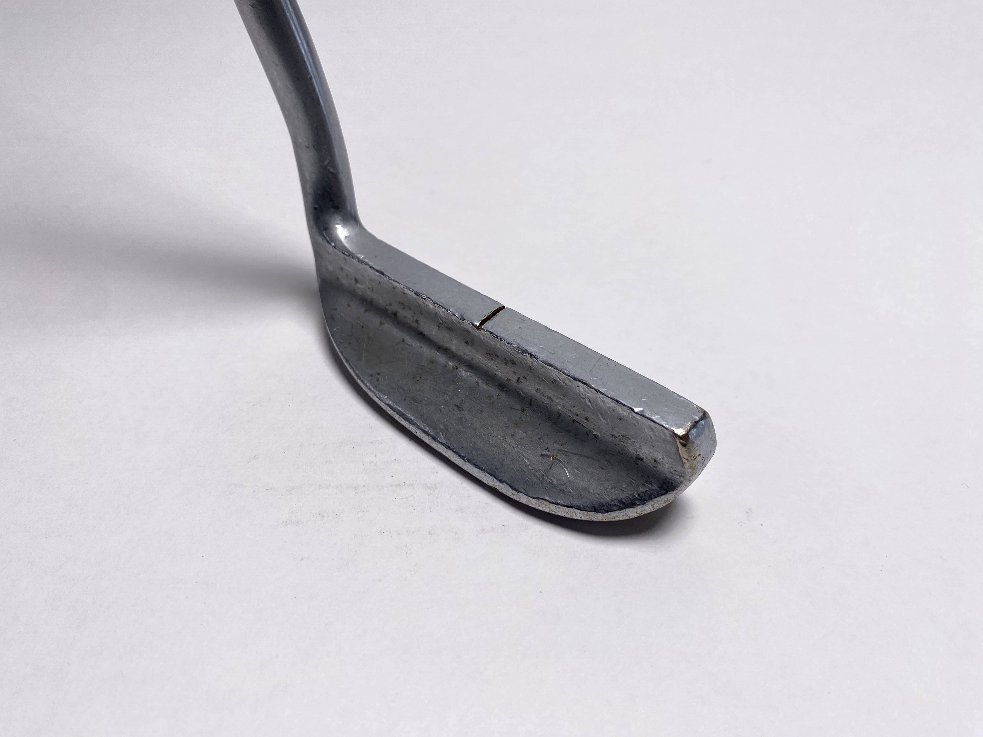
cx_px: 492
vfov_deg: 53.1
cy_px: 368
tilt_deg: -44.3
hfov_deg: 67.3
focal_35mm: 26
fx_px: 738
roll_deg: -1.3
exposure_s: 1/1016
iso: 32
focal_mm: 4.25
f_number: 1.8
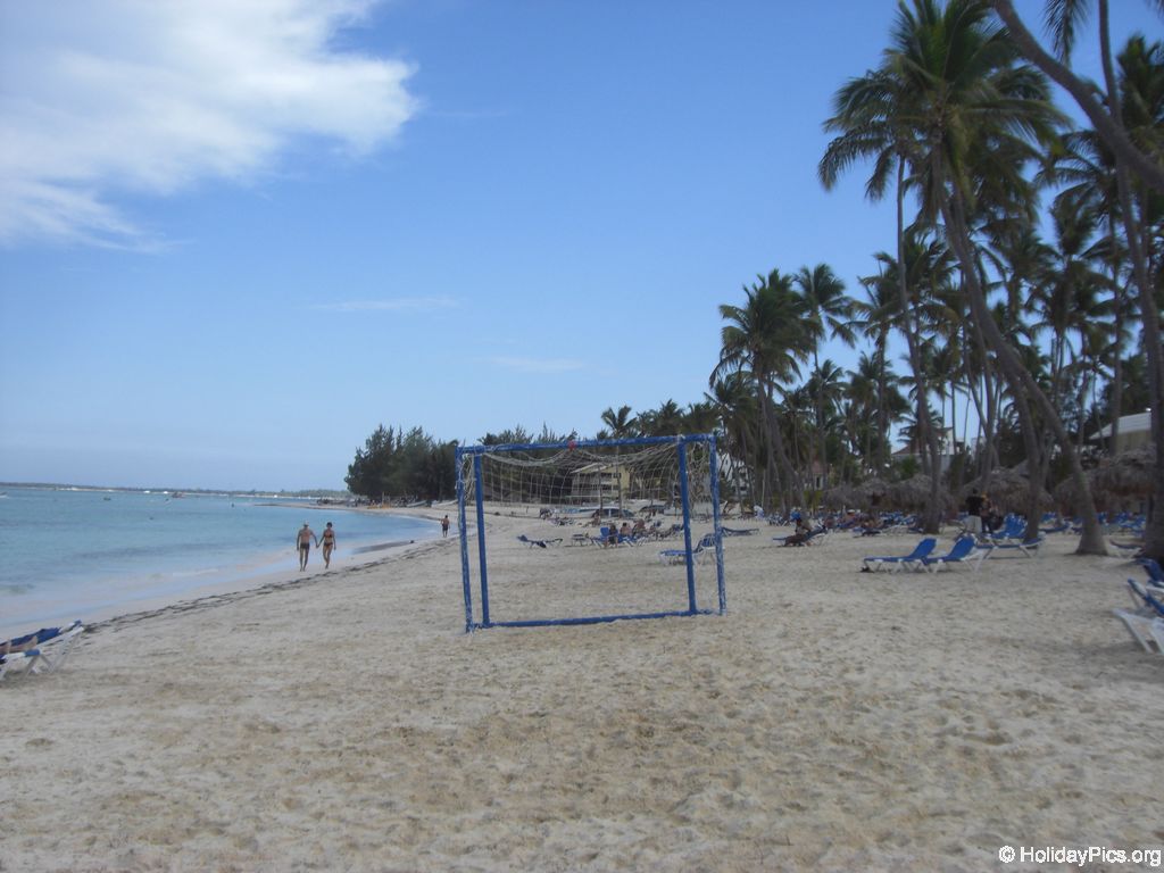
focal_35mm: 38
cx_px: 582
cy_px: 436
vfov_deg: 37.7
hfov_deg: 49.0
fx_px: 1278
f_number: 8
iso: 64
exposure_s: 1/125
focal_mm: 6.2
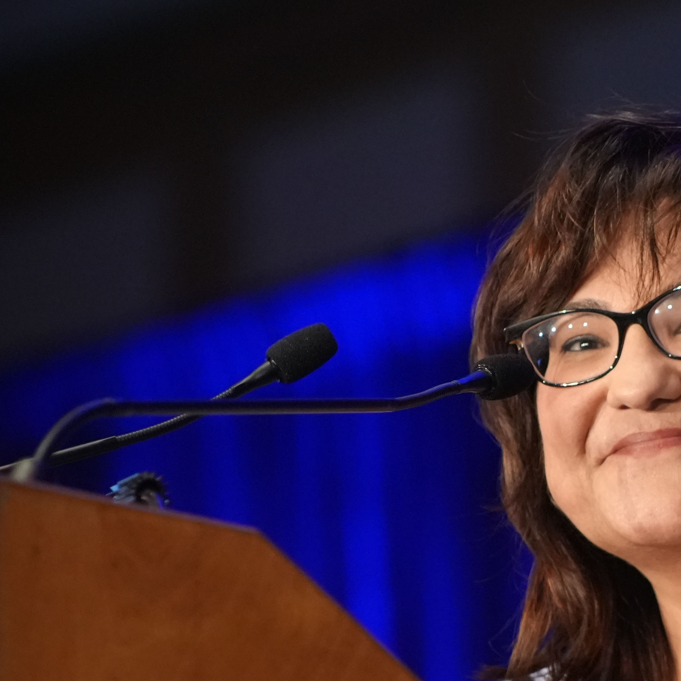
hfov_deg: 4.1
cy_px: 418
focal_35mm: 431
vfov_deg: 4.1
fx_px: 9593
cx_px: 617
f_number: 5.6
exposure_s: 1/125
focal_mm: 250
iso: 12800
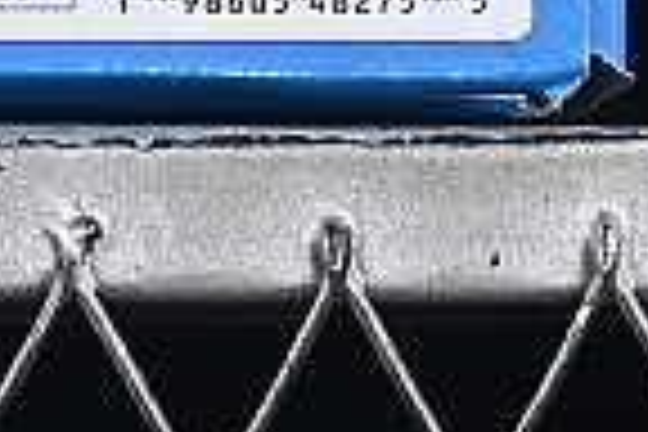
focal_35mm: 564
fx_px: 10151
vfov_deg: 2.4
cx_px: -747
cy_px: -886
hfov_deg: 3.6
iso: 160
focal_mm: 50
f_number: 8
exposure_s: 1/80
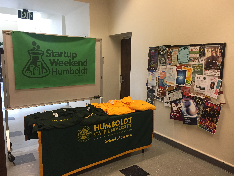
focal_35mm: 29
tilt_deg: -8.9
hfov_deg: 61.7
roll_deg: -1.4
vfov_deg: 48.2
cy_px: 88
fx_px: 196
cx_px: 117
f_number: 2.2
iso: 160
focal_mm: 4.15
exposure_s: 1/30
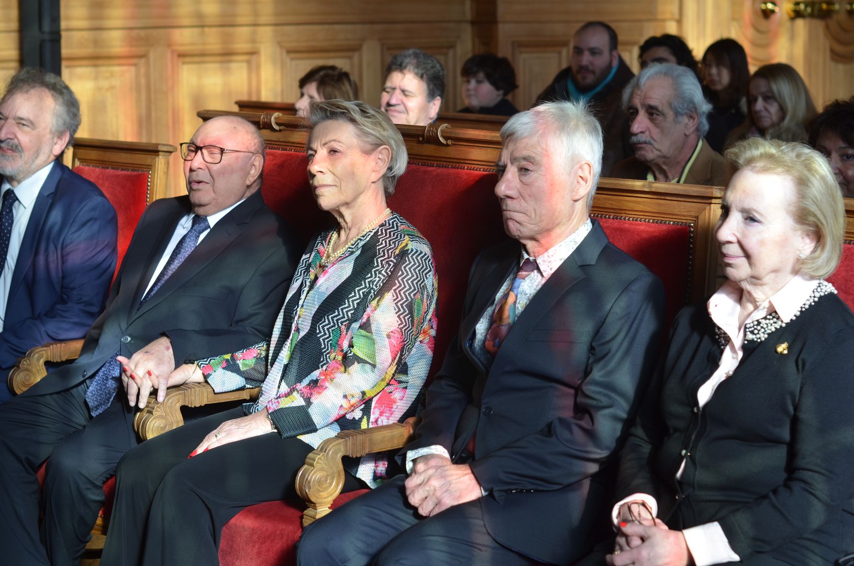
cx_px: 427
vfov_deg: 18.1
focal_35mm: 75
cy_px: 283
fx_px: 1775
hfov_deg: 27.0
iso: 100
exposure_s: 1/50
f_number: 3.5
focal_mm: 50
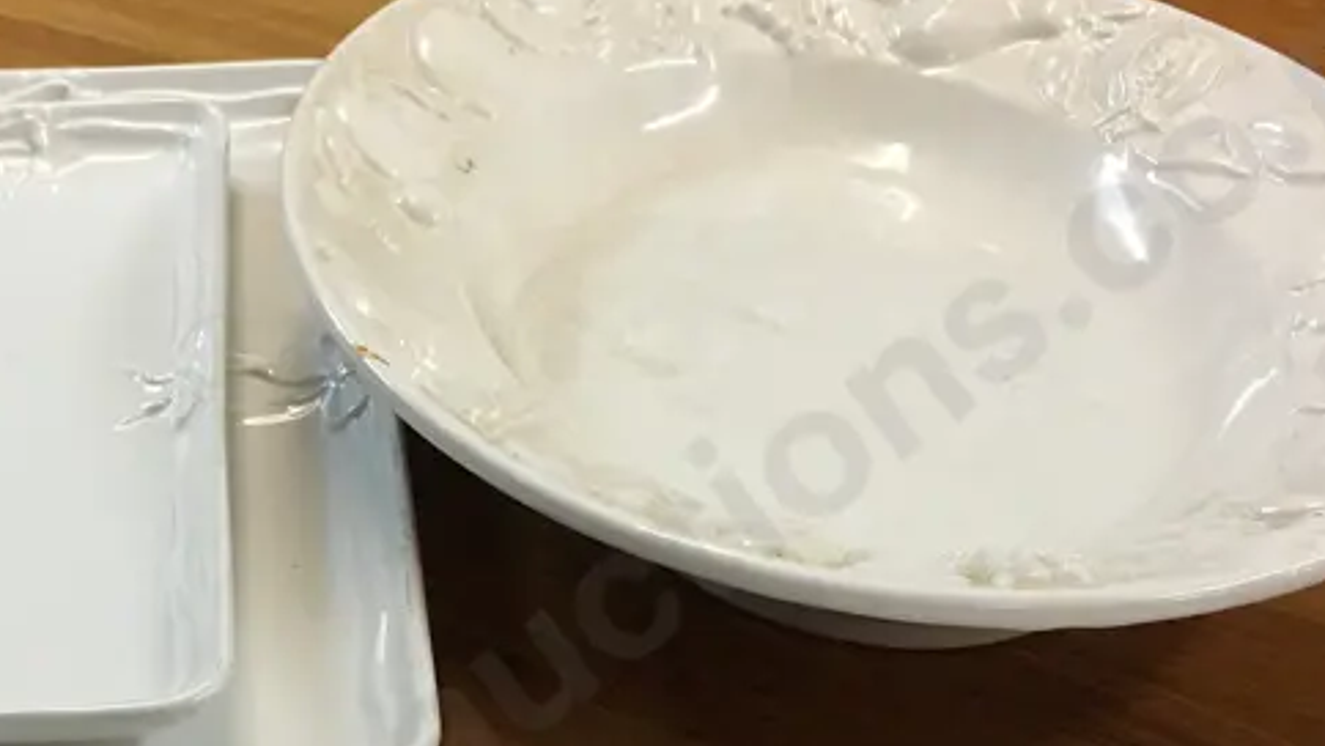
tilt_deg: -38.1
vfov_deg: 17.4
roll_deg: -1.7
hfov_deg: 30.9
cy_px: 823
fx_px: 2355
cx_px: 335
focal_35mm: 67
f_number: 2.2
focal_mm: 4.15
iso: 50
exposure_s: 1/33
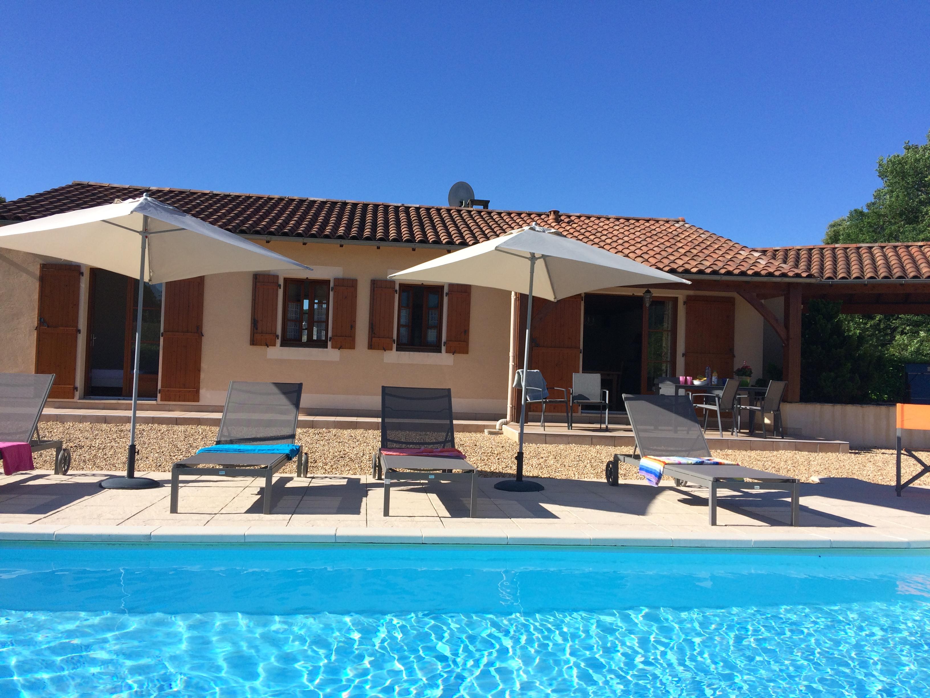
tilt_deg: +3.7
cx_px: 465
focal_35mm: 29
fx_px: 779
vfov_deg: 48.2
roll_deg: -2.2
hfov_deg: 61.7
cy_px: 349
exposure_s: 1/2283
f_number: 2.2
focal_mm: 4.15
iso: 32
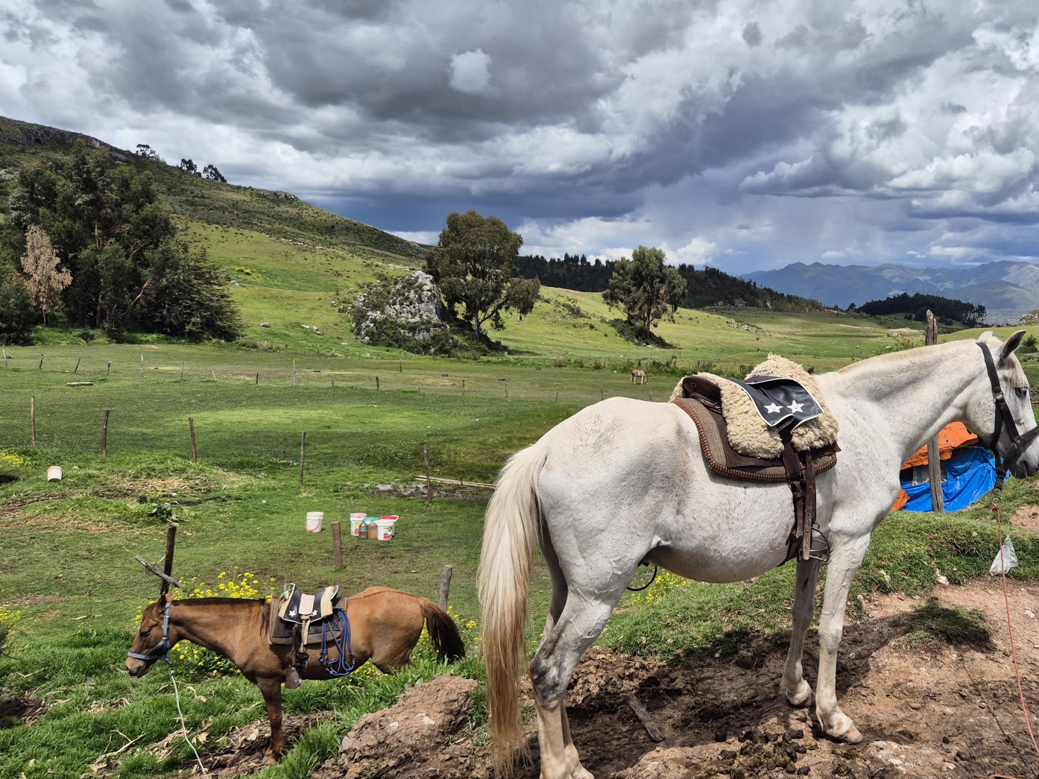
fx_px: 990
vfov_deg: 42.9
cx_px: 742
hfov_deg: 53.5
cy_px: 379
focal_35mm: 33
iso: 25
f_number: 1.8
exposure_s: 1/2728
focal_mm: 5.4
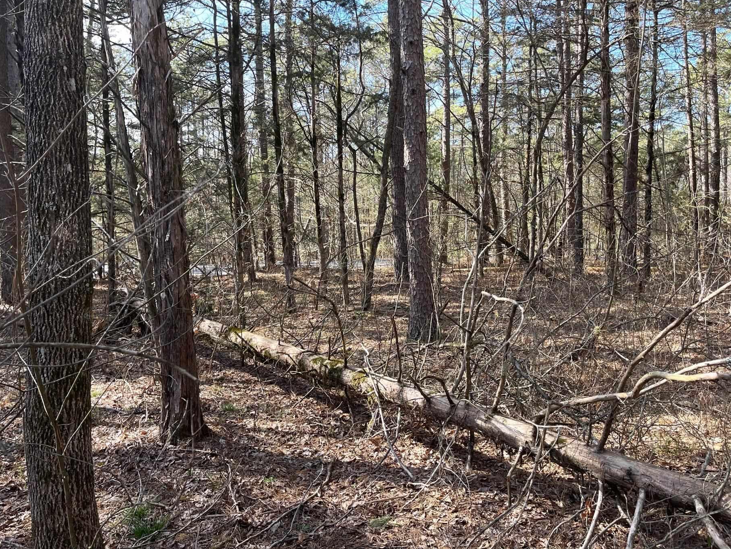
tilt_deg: -3.7
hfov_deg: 61.6
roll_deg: +1.1
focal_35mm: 29
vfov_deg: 48.2
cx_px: 381
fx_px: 613
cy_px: 244
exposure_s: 1/287
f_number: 1.6
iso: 32
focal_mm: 5.1
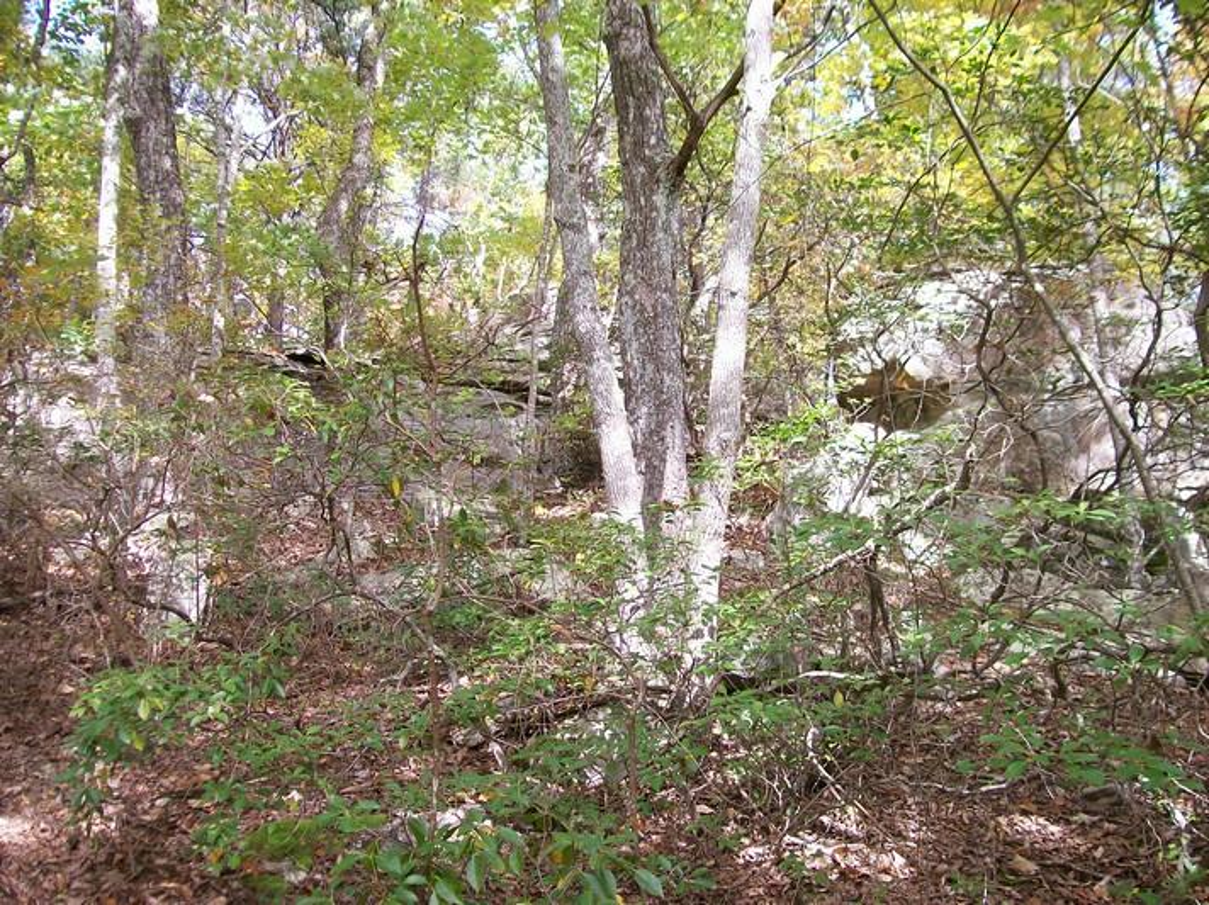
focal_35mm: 36
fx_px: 1256
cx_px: 604
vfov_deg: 39.6
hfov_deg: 51.4
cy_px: 452
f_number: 2.7
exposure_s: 1/86.6
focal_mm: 6
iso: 80
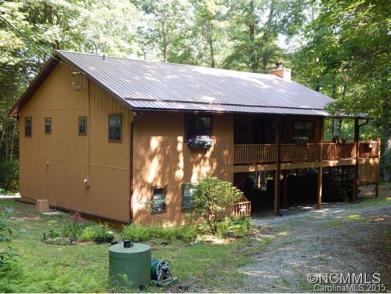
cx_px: 196
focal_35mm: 43
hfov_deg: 43.8
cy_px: 147
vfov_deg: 33.6
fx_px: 486
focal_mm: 7.7
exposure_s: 1/100
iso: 180
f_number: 3.6
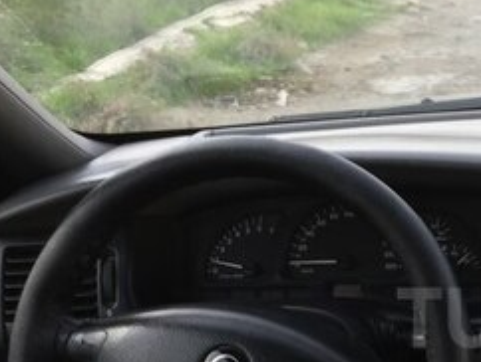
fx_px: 1099
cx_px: 600
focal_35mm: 79
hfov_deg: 22.5
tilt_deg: -22.4
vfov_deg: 18.4
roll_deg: +2.0
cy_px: 317
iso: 32
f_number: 2.2
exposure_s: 1/181
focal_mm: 4.15
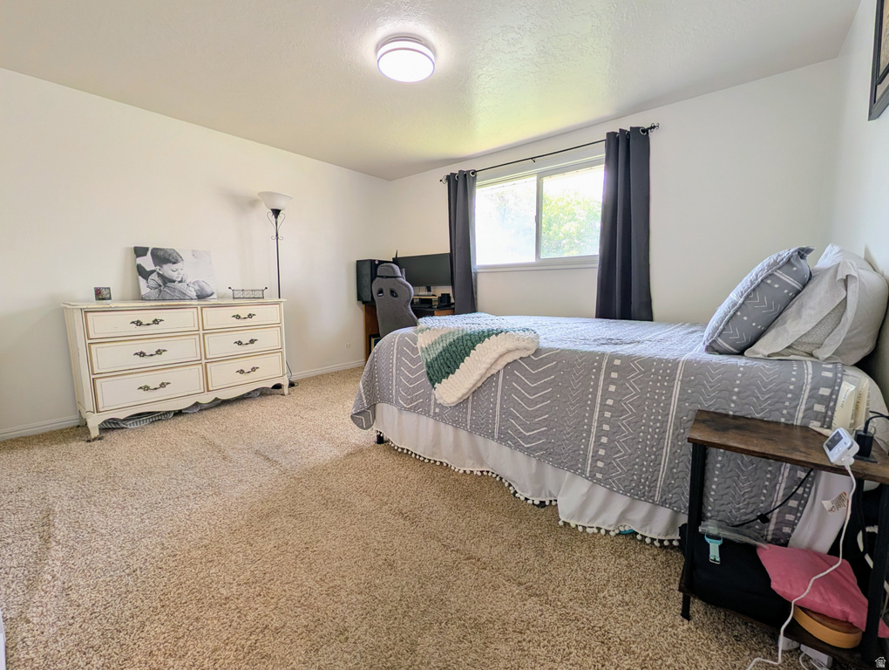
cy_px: 335
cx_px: 444
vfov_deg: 94.6
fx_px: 309
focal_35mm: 12
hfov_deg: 110.5
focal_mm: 2.02
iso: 54
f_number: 1.7
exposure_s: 1/143
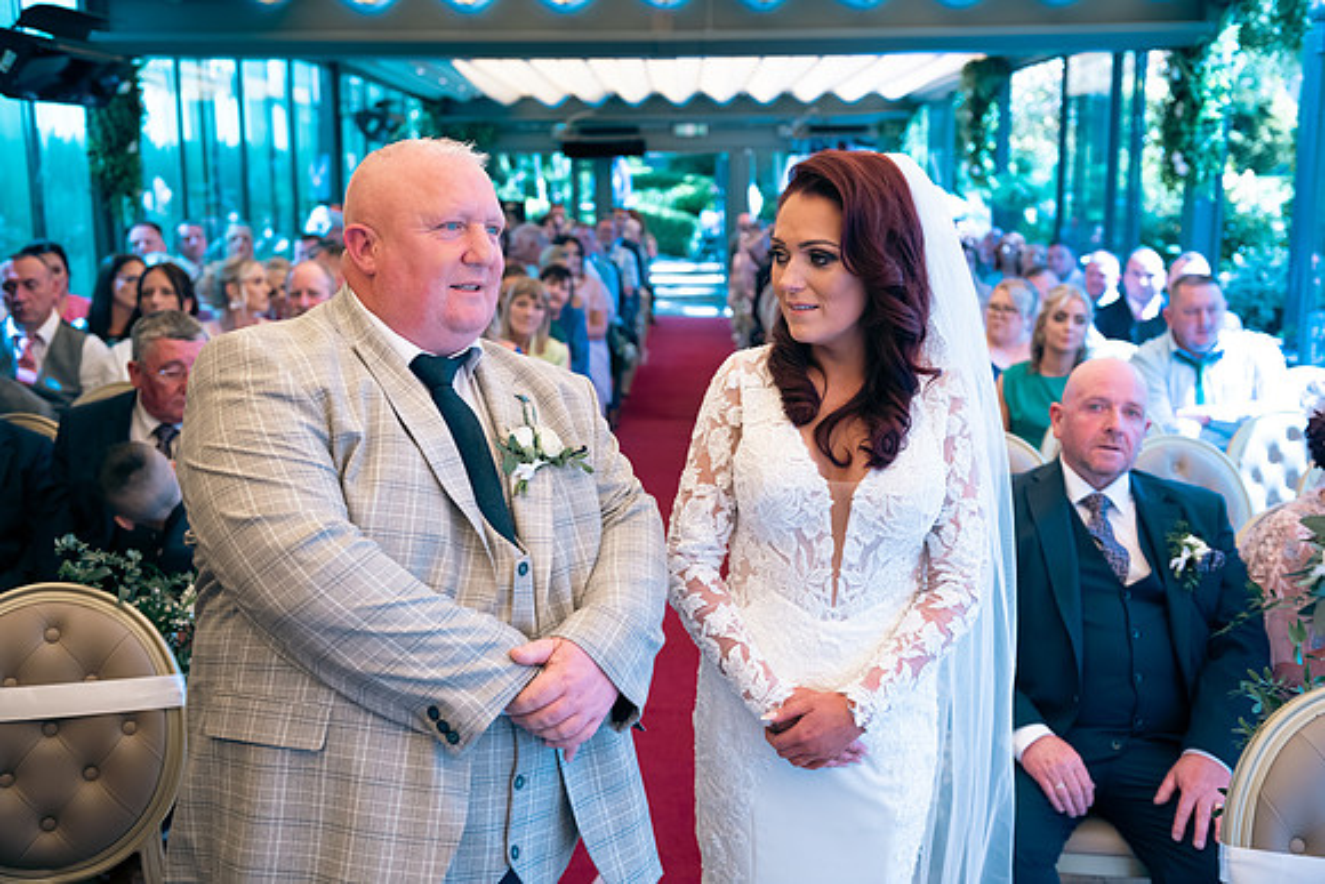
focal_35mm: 38
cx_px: 662
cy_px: 442
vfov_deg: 35.1
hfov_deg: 50.7
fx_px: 1399
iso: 250
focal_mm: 38
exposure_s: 1/200
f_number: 3.5
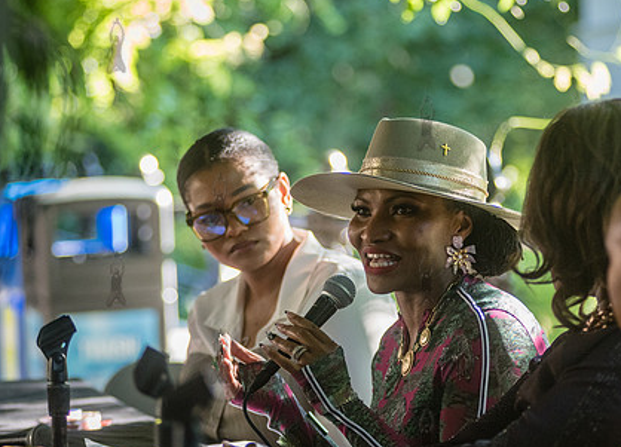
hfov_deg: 10.8
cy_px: 259
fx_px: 3290
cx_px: 363
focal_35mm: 186
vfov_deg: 7.8
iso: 1600
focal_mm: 120
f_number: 2.8
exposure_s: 1/800
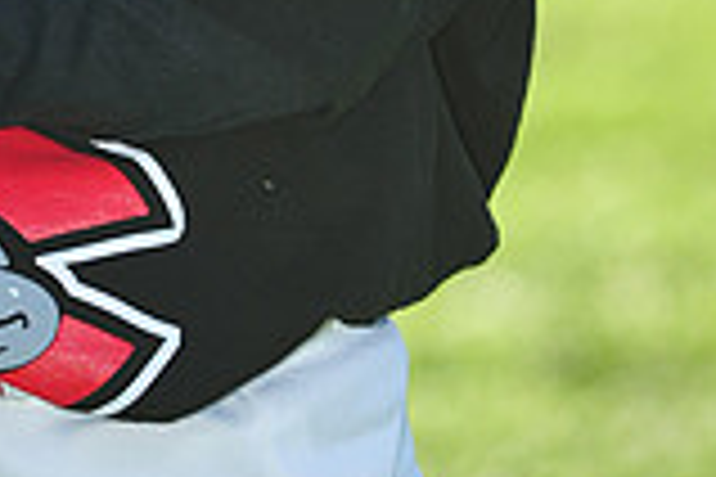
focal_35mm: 675
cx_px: -86
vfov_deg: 2.0
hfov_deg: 3.1
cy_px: -706
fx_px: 13424
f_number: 5
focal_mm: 185
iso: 400
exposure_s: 1/1250
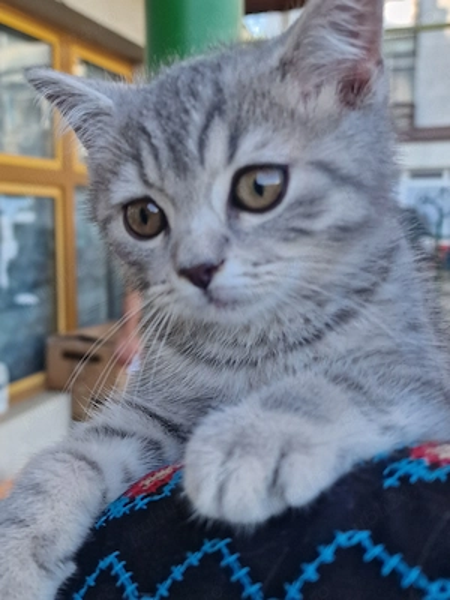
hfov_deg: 58.9
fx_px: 399
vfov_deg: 73.9
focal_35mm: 23
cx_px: 225
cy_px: 300
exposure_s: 1/182
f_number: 1.8
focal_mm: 6.4
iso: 50
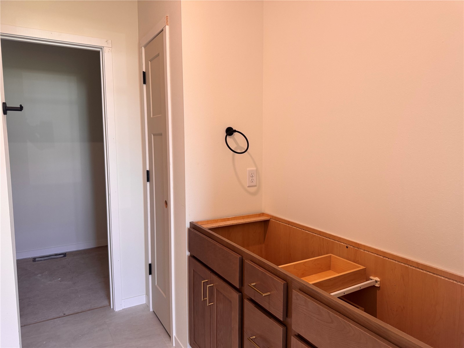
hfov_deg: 71.6
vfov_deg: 56.8
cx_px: 232
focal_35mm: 24
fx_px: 322
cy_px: 174
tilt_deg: -6.6
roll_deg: -0.8
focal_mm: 6.76
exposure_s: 1/120
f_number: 1.78
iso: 160
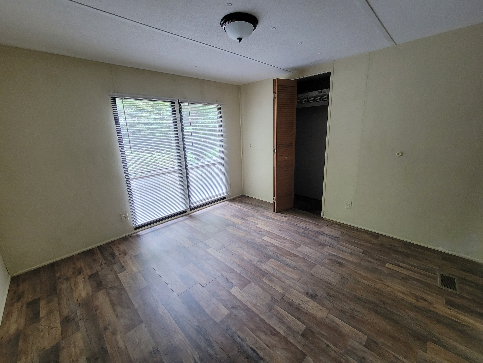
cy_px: 182
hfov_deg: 106.2
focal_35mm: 13
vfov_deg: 89.9
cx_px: 242
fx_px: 181
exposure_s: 1/60
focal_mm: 2.2
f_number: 2.2
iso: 200
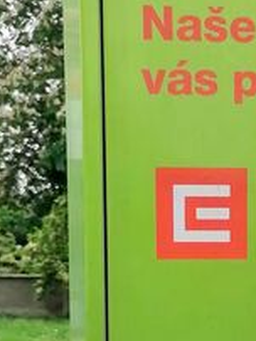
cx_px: 399
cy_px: 333
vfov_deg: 16.7
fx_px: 1145
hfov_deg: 12.1
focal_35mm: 116
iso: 50
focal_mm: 5.3
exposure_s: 1/1420
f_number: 1.8
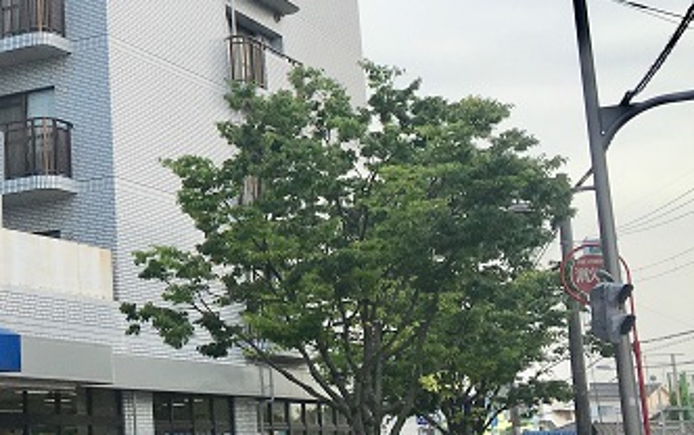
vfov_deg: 17.6
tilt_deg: +13.5
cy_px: 121
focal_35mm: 74
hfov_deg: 26.0
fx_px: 1401
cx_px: -42
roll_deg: +1.6
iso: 25
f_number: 2.2
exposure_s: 1/705
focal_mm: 4.15
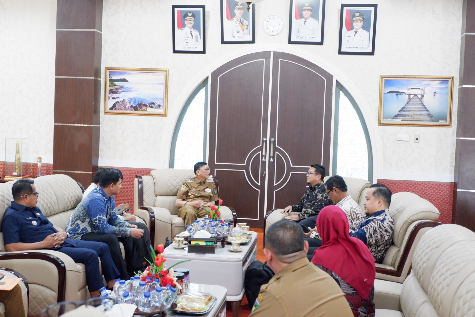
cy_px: 158
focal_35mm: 44
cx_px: 238
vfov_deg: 30.5
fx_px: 581
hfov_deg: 44.5
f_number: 4.5
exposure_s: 1/60
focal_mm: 29.6
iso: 6400
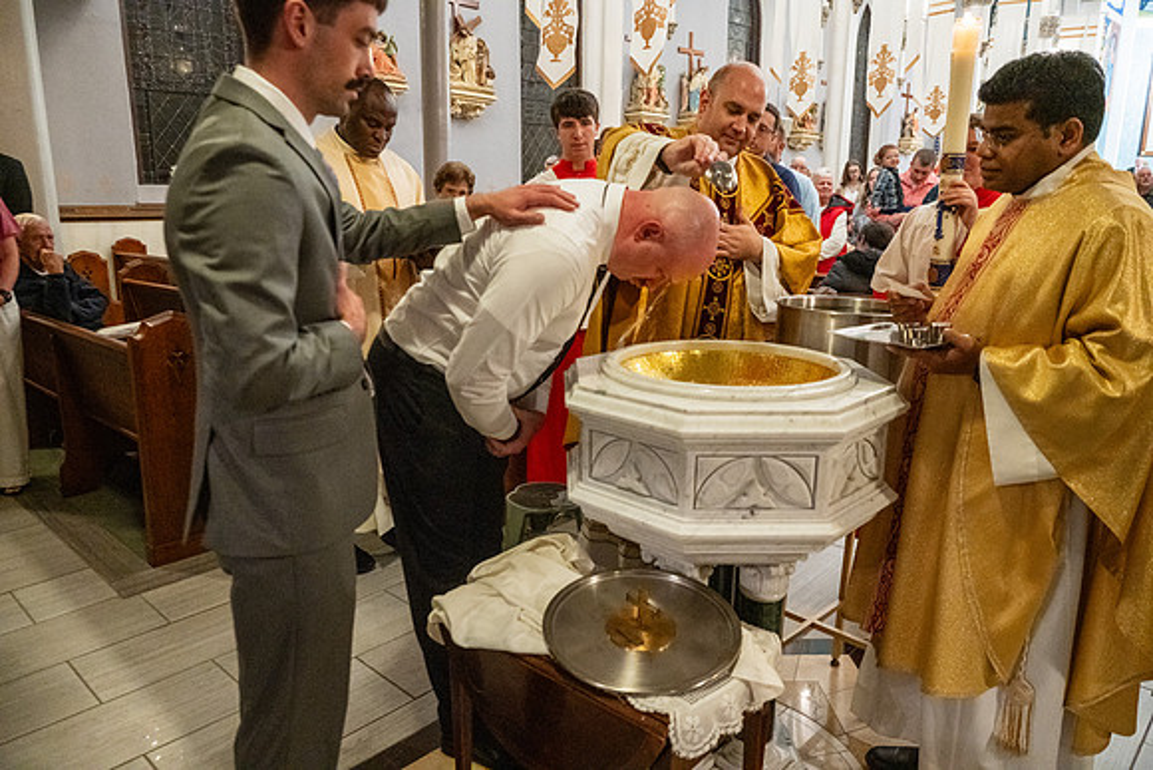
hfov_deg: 68.4
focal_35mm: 26
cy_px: 385
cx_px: 576
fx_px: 849
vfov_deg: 48.8
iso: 5000
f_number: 4.5
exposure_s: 1/60
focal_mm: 26.5
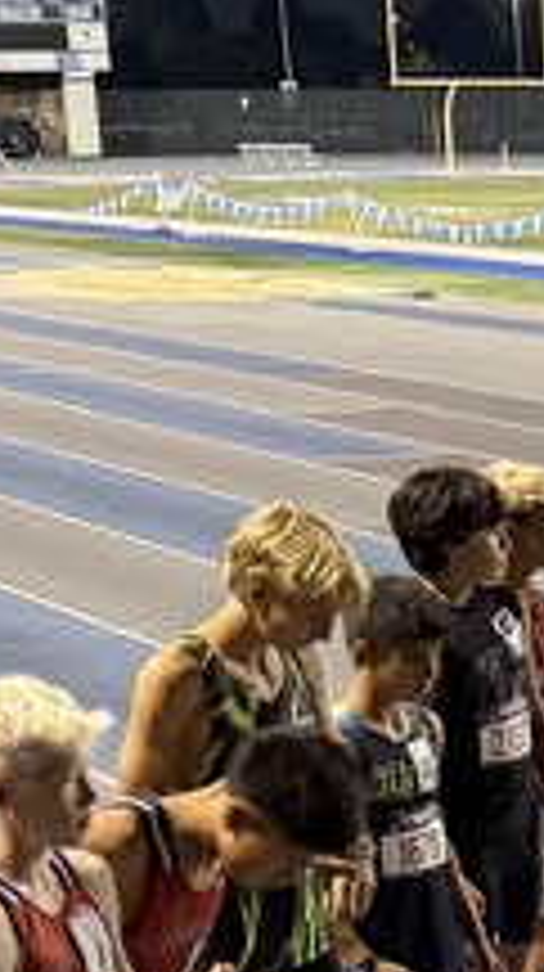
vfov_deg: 16.8
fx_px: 3190
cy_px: 1071
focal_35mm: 124
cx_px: 1097
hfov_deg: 9.1
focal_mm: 6.76
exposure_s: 1/60
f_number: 1.78
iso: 400
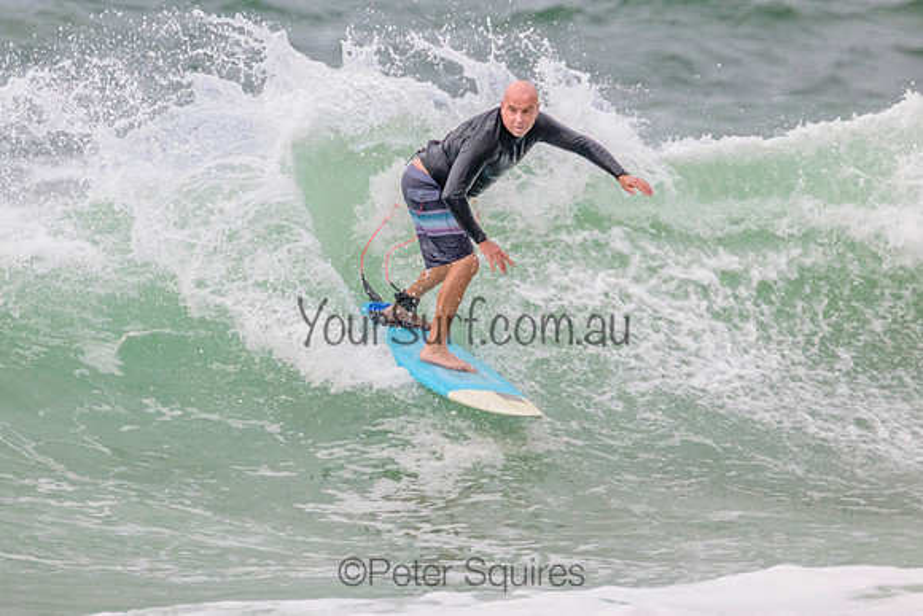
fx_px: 27885
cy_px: 249
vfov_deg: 1.3
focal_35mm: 1087
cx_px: 372
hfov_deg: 1.9
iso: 1800
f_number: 11
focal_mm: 800
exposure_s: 1/2000
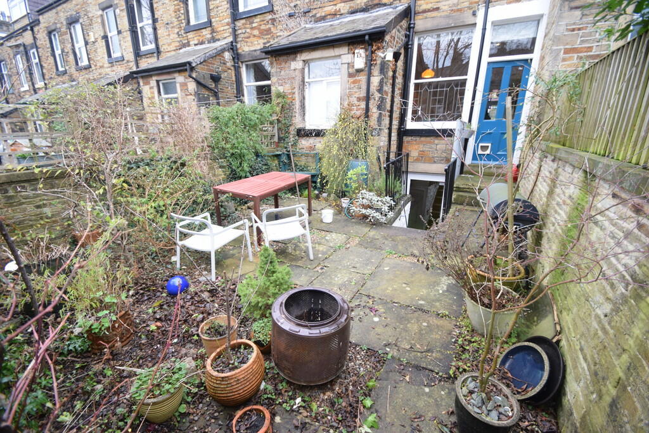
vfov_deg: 77.3
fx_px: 270
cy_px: 216
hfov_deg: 100.4
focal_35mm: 15
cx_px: 324
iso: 400
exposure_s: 1/80
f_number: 4.5
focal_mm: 10
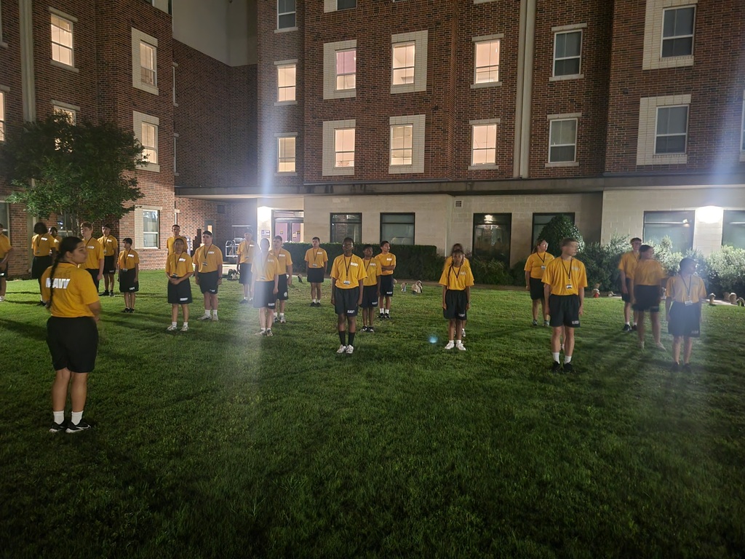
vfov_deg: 53.1
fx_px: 560
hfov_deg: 67.3
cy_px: 280
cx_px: 372
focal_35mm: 26
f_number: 1.8
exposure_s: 1/9.99
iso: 1250
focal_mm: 5.4
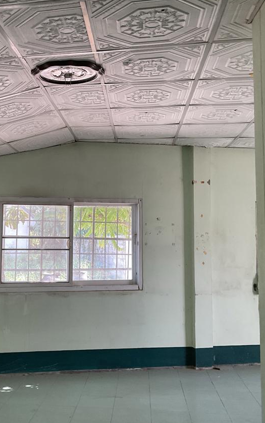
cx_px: 82
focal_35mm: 42
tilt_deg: +6.4
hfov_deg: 30.3
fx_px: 485
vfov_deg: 47.2
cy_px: 211
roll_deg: +0.1
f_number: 1.8
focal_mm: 3
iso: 50
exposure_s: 1/60
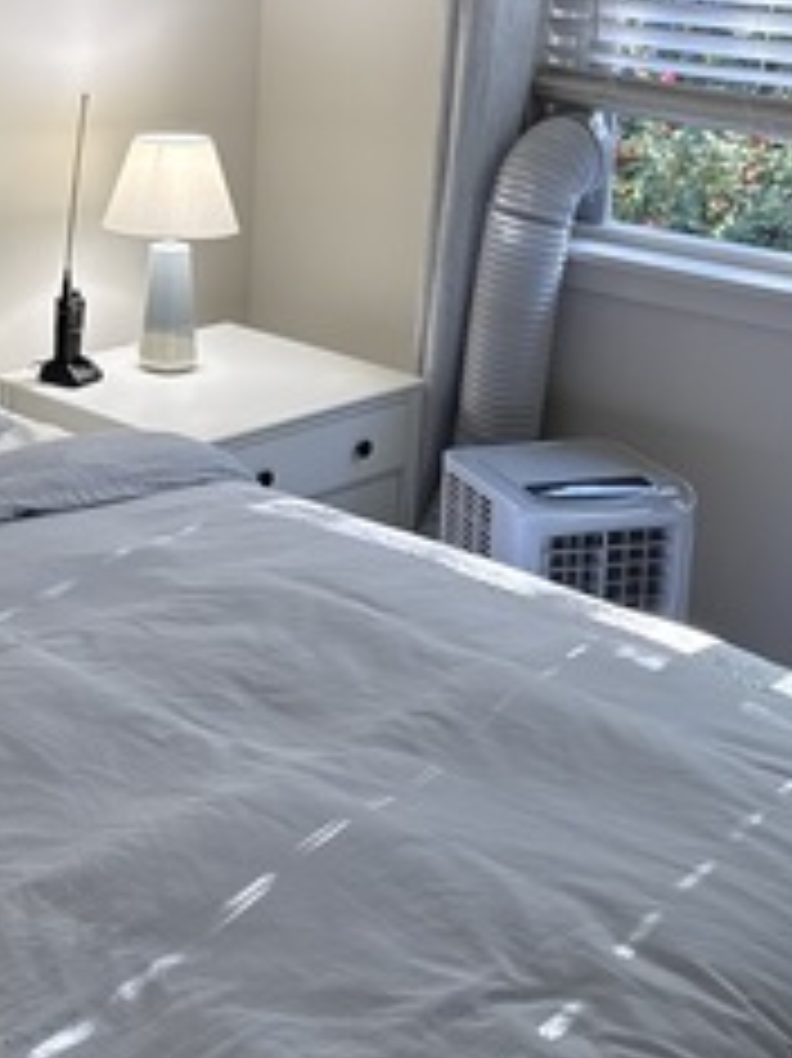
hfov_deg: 21.0
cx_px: 36
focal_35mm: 68
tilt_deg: -12.1
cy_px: 268
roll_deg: -0.4
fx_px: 2076
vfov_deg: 28.2
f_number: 1.78
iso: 125
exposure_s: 1/208
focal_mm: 6.76
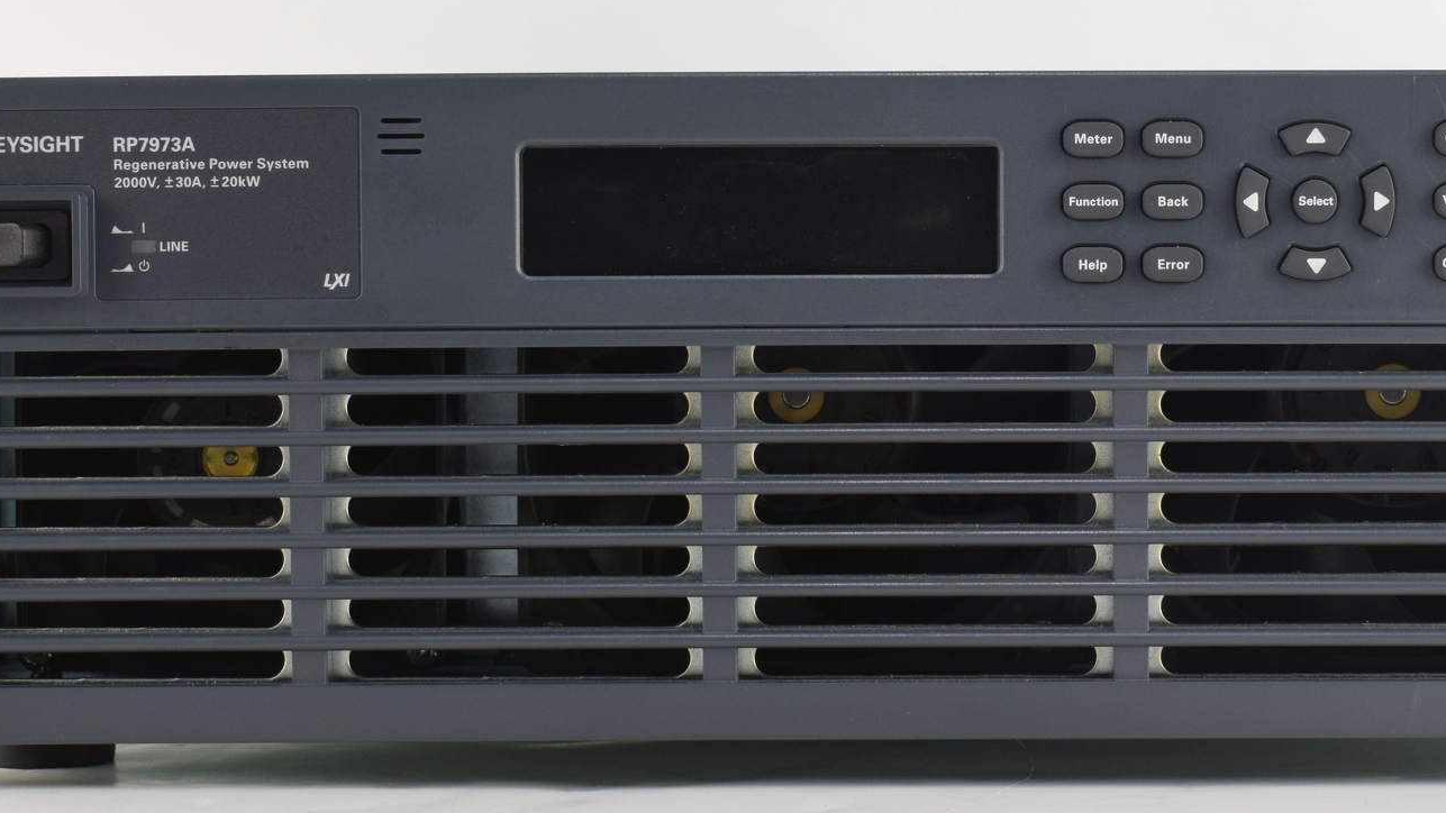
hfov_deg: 24.9
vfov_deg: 14.2
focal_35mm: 85
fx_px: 3259
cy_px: 386
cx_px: 928
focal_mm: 34
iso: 400
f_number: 10
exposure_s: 1/30
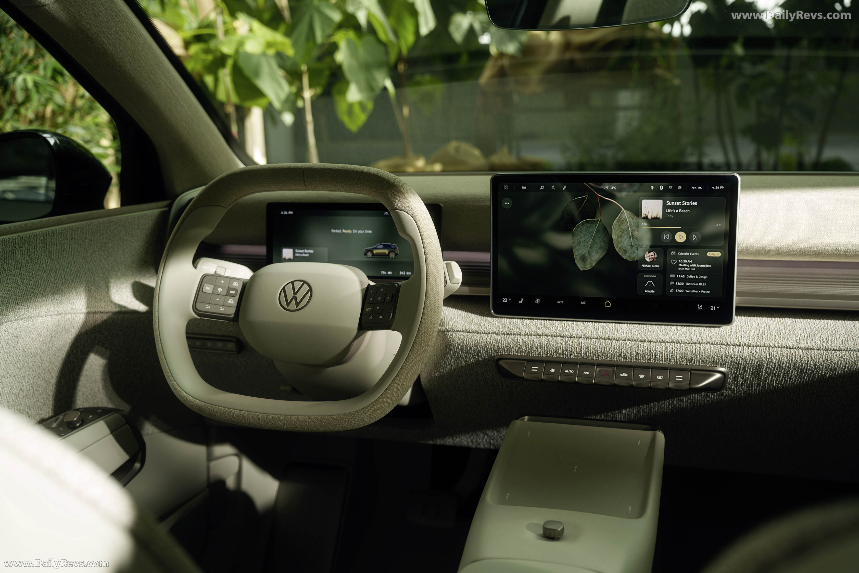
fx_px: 928
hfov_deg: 49.7
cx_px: 430
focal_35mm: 39
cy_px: 286
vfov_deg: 34.3
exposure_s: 1/40
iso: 64
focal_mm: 38.9
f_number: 4
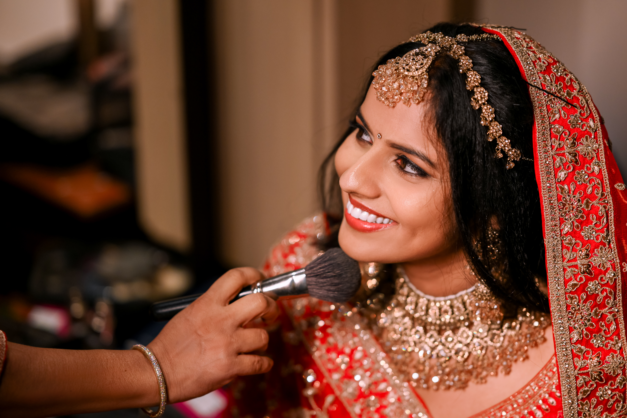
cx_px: 314
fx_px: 1480
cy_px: 209
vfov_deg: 16.1
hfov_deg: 23.9
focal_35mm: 85
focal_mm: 85
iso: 500
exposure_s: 1/320
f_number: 1.8
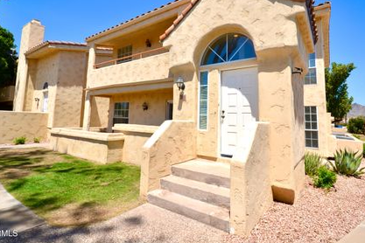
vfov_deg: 66.9
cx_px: 187
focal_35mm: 18
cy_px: 101
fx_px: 182
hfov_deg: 90.0
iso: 100
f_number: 8
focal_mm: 10
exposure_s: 1/250
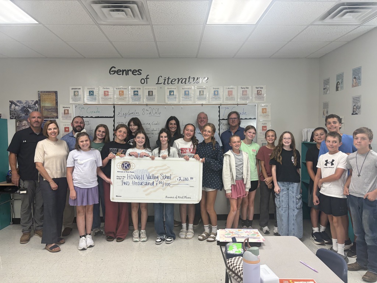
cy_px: 142
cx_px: 188
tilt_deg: -1.6
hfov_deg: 67.3
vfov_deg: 53.1
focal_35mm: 26
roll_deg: +0.7
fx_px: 283
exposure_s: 1/120
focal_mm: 5.96
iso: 125
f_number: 1.6
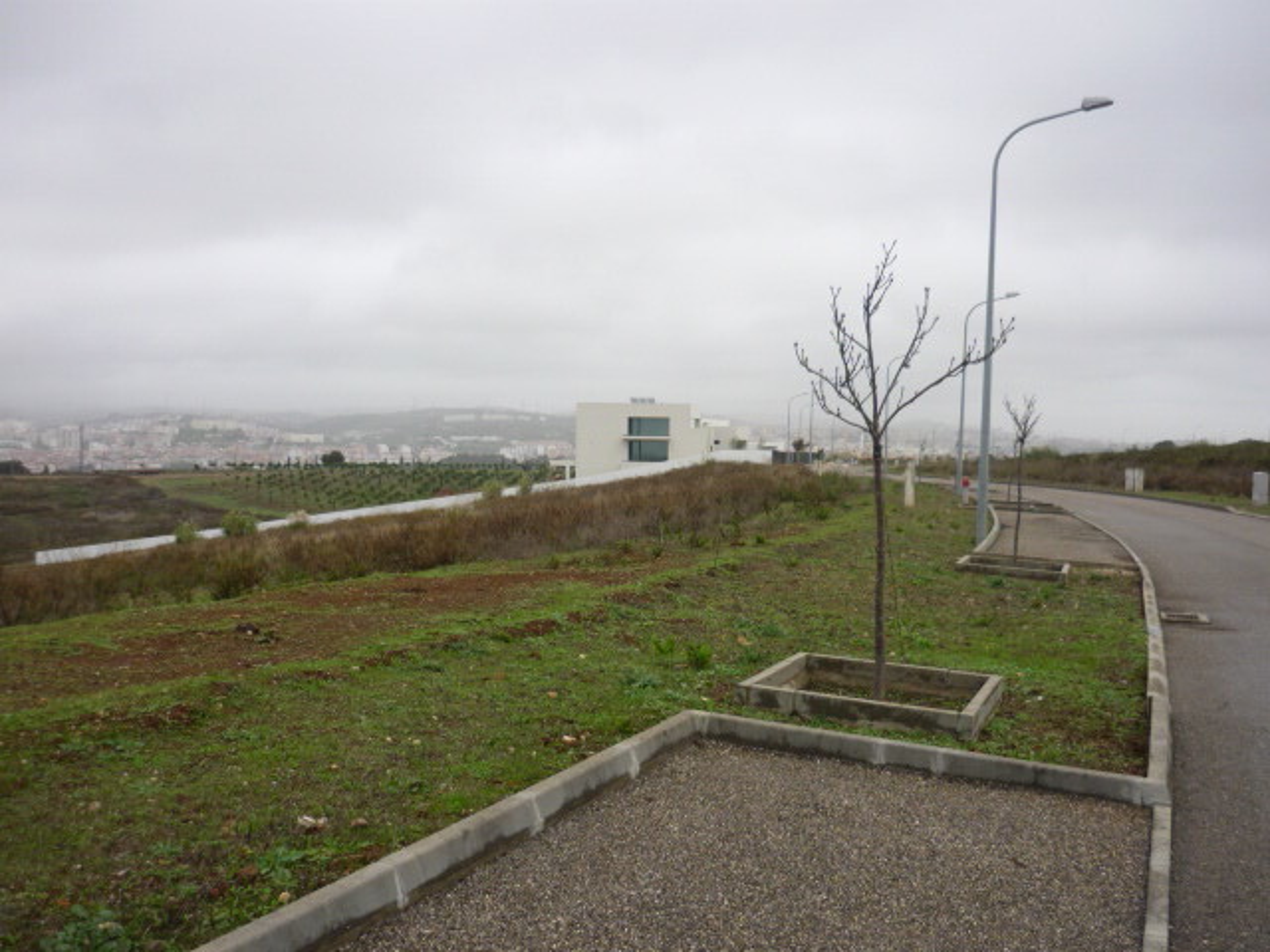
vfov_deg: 42.9
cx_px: 635
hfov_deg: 55.4
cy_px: 476
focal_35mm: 33
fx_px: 1211
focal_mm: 5.5
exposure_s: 1/400
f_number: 2.8
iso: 100
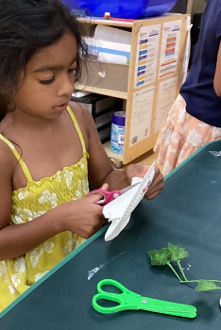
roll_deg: -1.3
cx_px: 75
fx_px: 423
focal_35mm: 46
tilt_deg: -24.9
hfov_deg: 29.1
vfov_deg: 42.7
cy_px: 163
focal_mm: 3.3
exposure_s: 1/40
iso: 400
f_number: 2.4
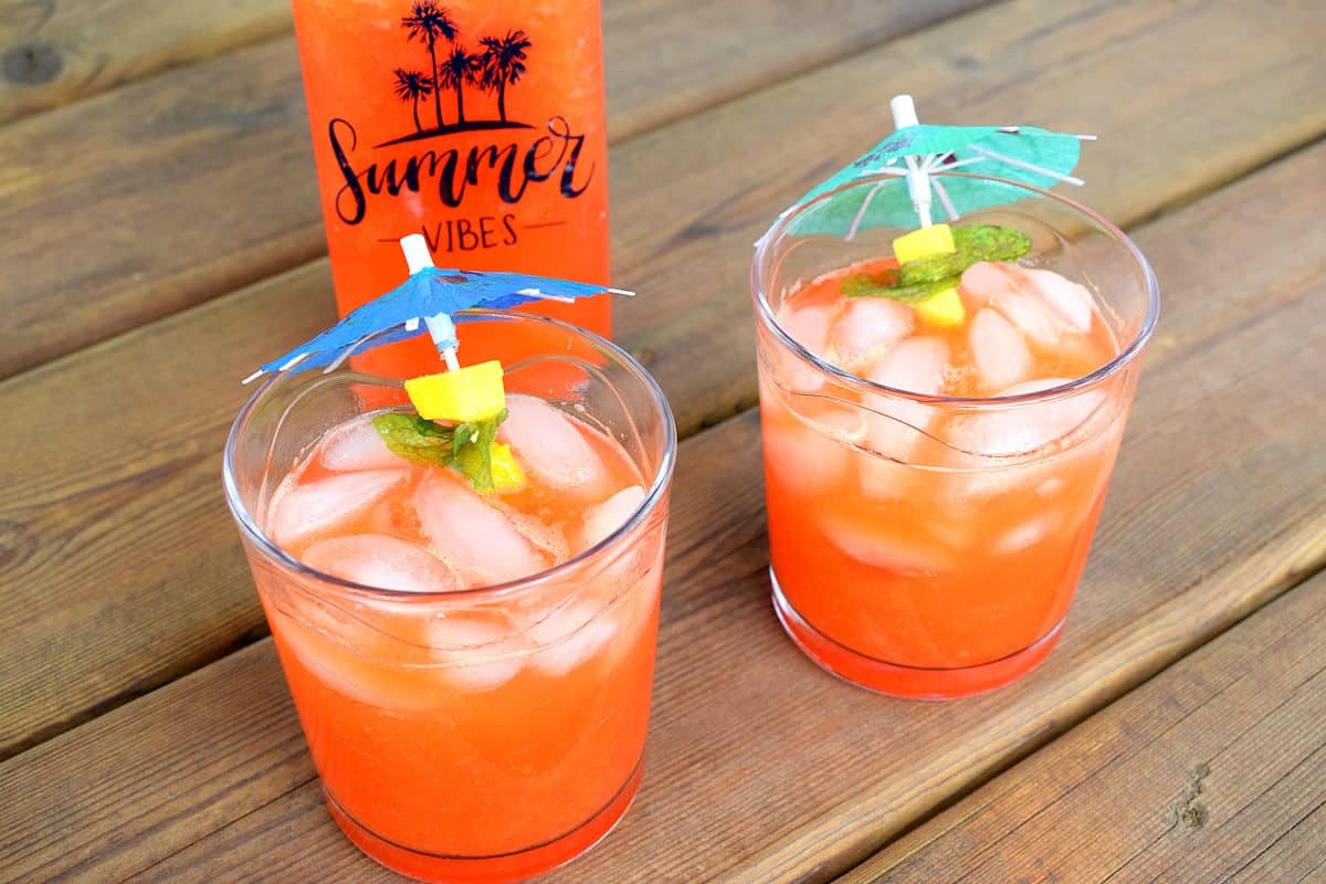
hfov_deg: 41.1
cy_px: 442
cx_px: 663
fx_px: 1768
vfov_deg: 28.1
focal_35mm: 48
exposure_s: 1/125
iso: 400
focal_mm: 32
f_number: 6.3
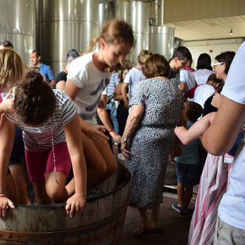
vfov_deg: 42.8
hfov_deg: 41.6
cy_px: 122
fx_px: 312
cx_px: 61
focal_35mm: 39
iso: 500
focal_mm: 20
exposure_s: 1/80
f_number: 4.5
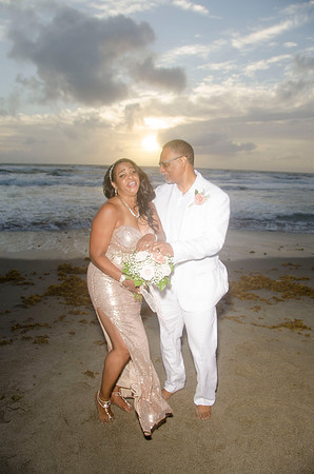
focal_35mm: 27
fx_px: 355
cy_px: 237
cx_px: 157
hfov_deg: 47.7
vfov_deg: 67.5
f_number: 5.6
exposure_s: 1/250
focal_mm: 18
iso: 100
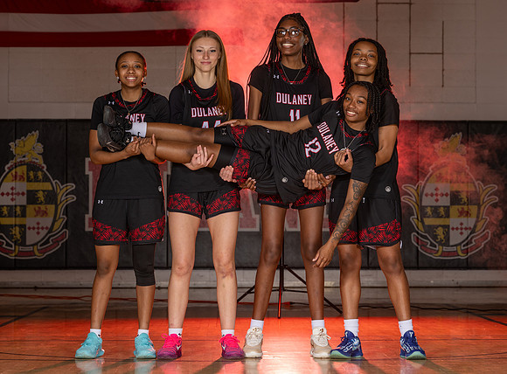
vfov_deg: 11.8
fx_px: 1818
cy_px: 175
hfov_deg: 15.9
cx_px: 304
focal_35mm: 125
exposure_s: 1/125
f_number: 6.3
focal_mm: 91
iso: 80
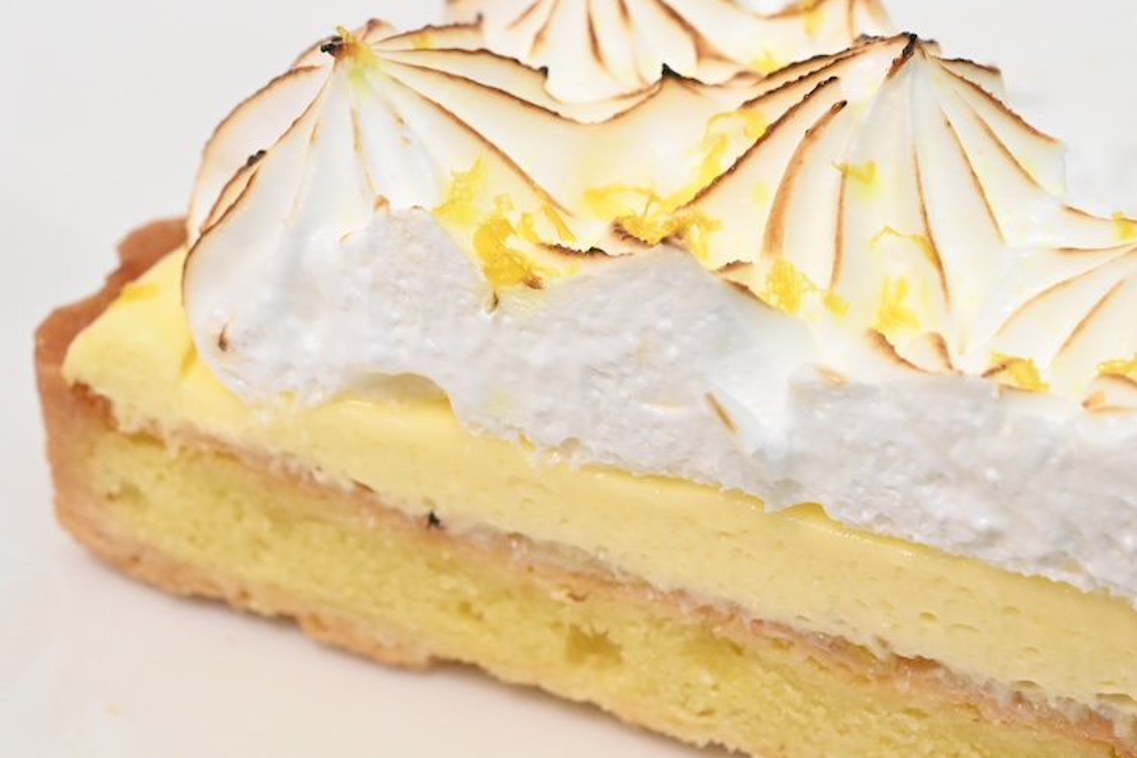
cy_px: 373
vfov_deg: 16.5
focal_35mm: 83
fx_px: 2621
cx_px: 771
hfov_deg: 24.3
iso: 6400
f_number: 11
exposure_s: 1/125
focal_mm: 60
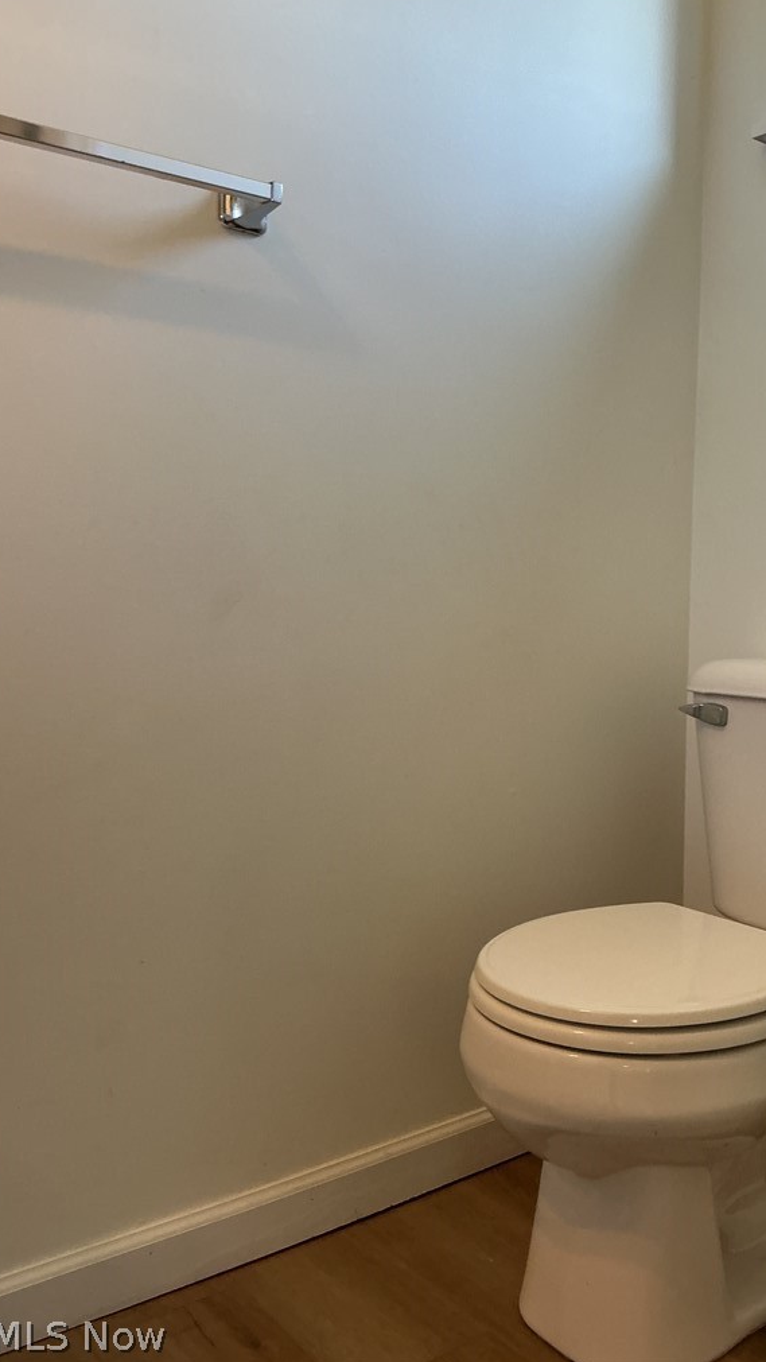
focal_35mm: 32
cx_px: 497
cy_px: 678
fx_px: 1155
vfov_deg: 61.0
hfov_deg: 36.4
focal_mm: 3
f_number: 1.8
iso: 64
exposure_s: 1/60
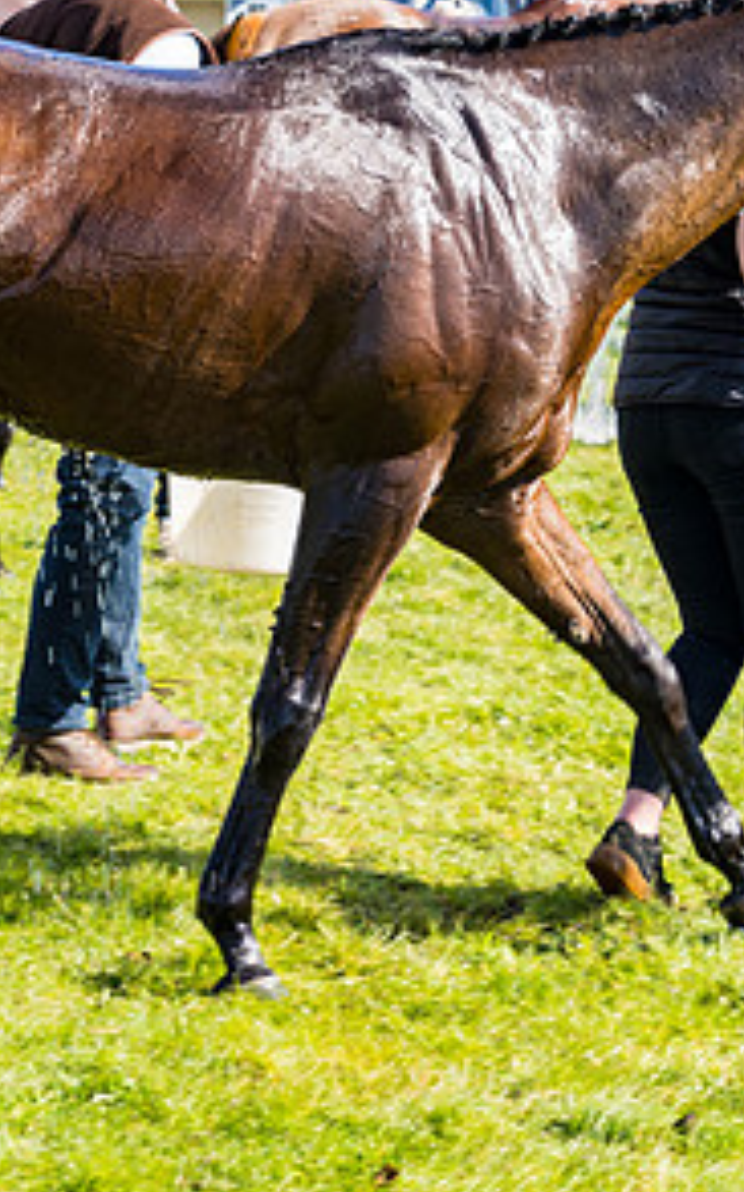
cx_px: 319
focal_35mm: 159
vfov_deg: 13.1
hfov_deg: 8.2
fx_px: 5161
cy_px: 350
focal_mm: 66
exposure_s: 1/100
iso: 50
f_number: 8
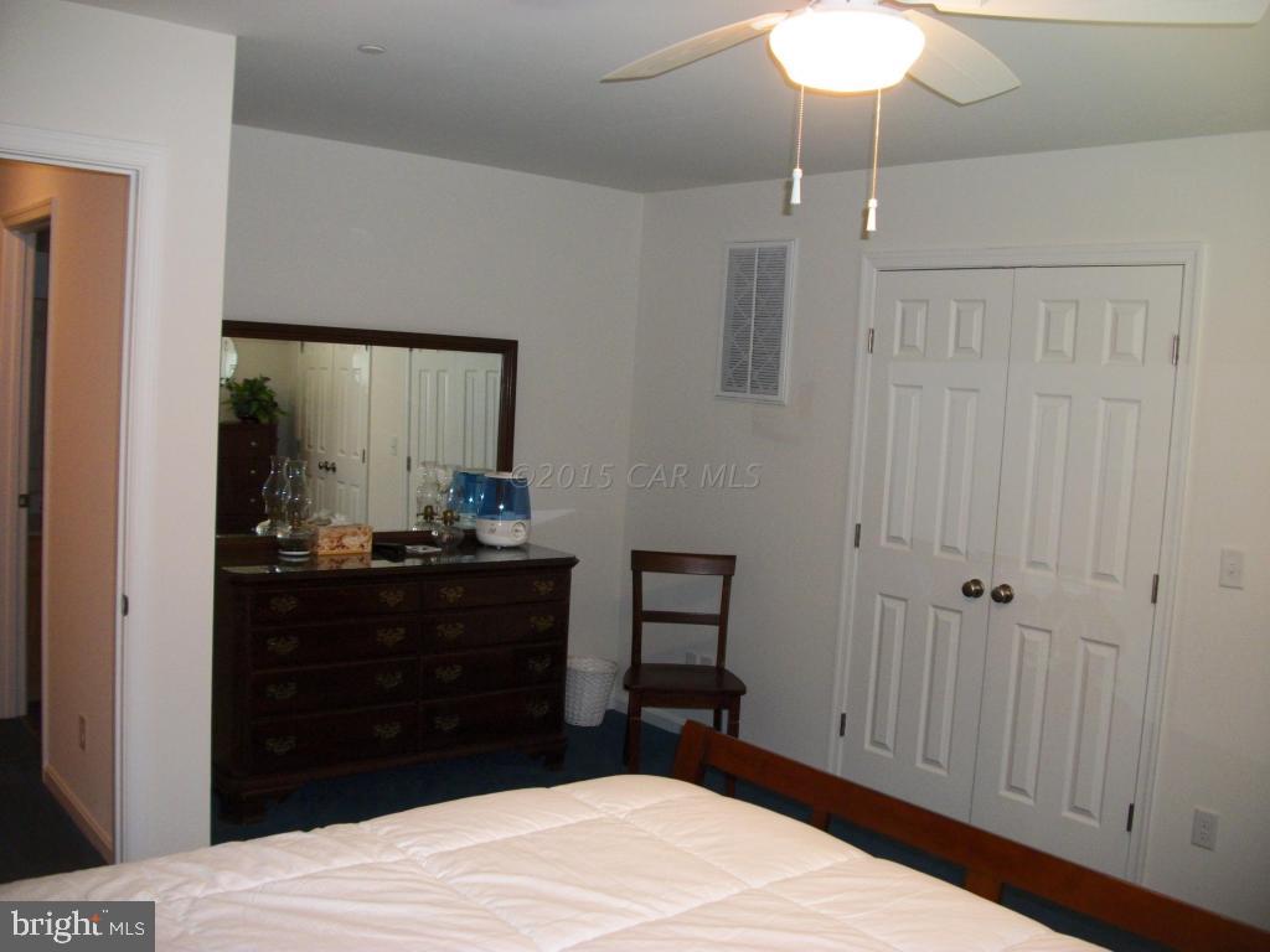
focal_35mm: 32
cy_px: 476
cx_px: 635
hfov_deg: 56.8
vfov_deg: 44.2
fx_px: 1174
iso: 160
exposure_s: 1/30
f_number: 2.9
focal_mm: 5.7
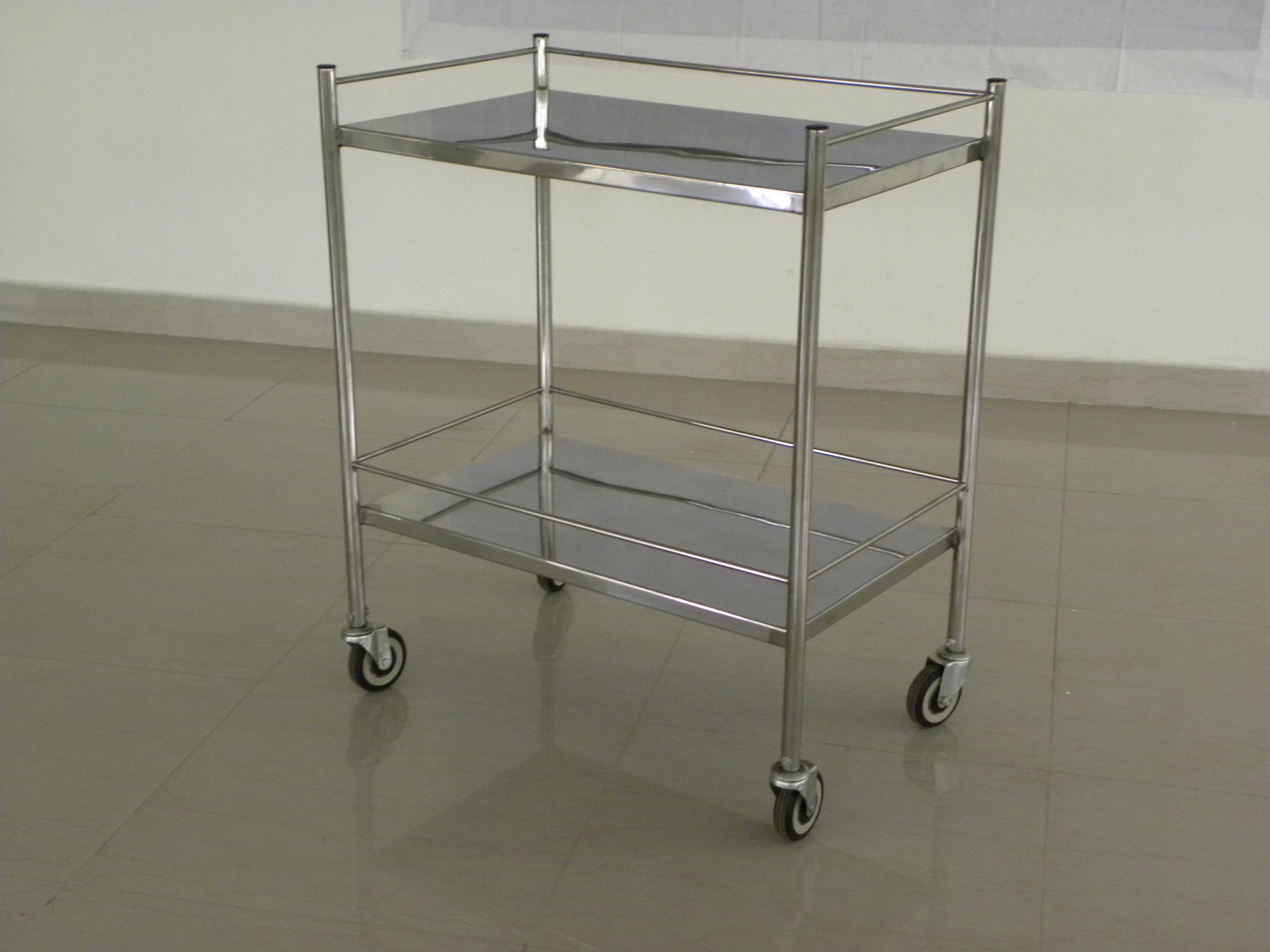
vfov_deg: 28.0
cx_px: 635
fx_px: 1908
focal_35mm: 52
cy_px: 476
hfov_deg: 36.8
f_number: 3.5
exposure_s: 1/40
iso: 400
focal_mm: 9.2
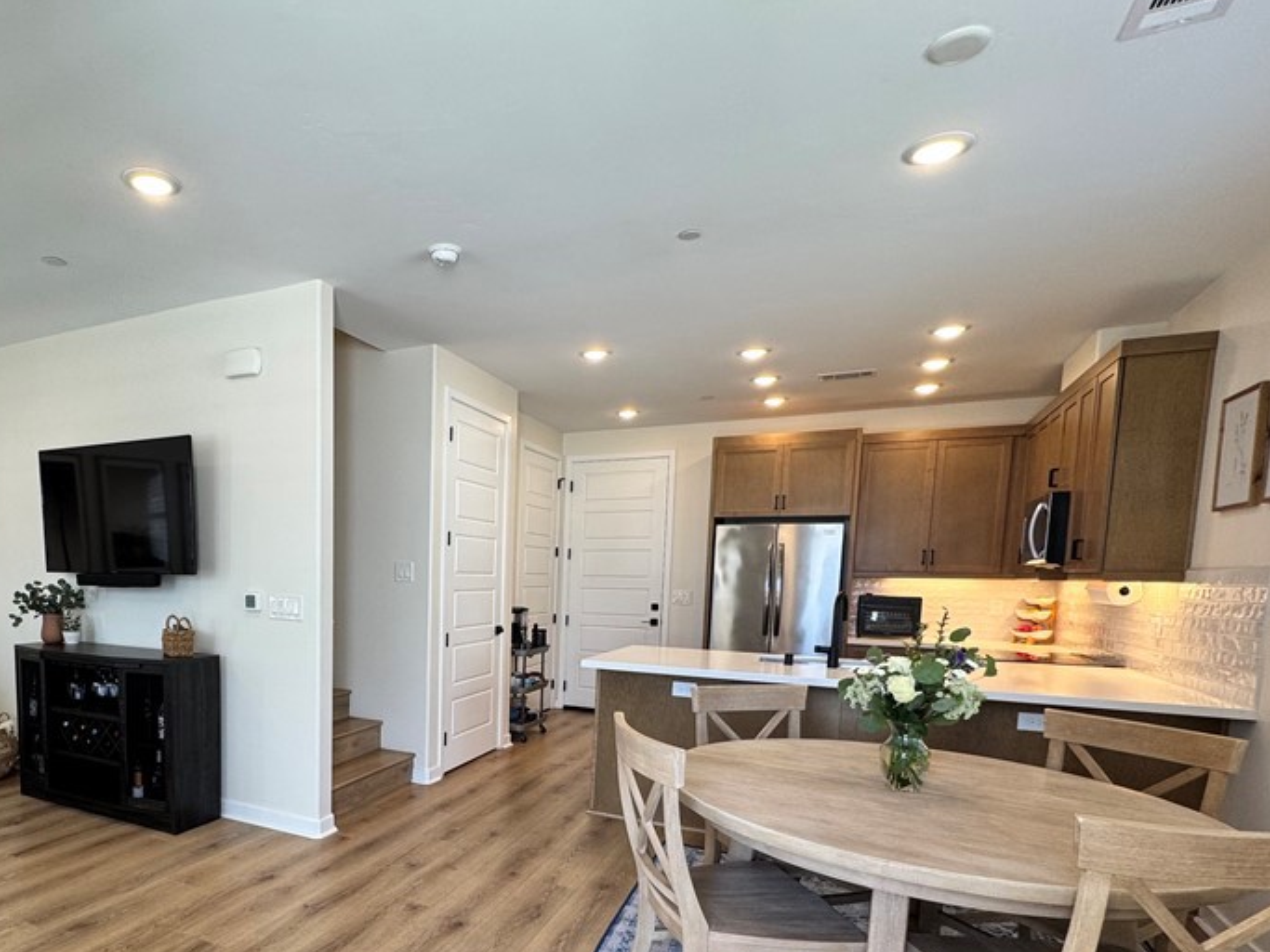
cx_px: 422
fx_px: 770
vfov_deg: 61.6
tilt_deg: -6.8
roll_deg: -0.5
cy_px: 649
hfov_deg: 76.5
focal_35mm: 21
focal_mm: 2.22
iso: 100
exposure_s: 1/120
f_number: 2.2
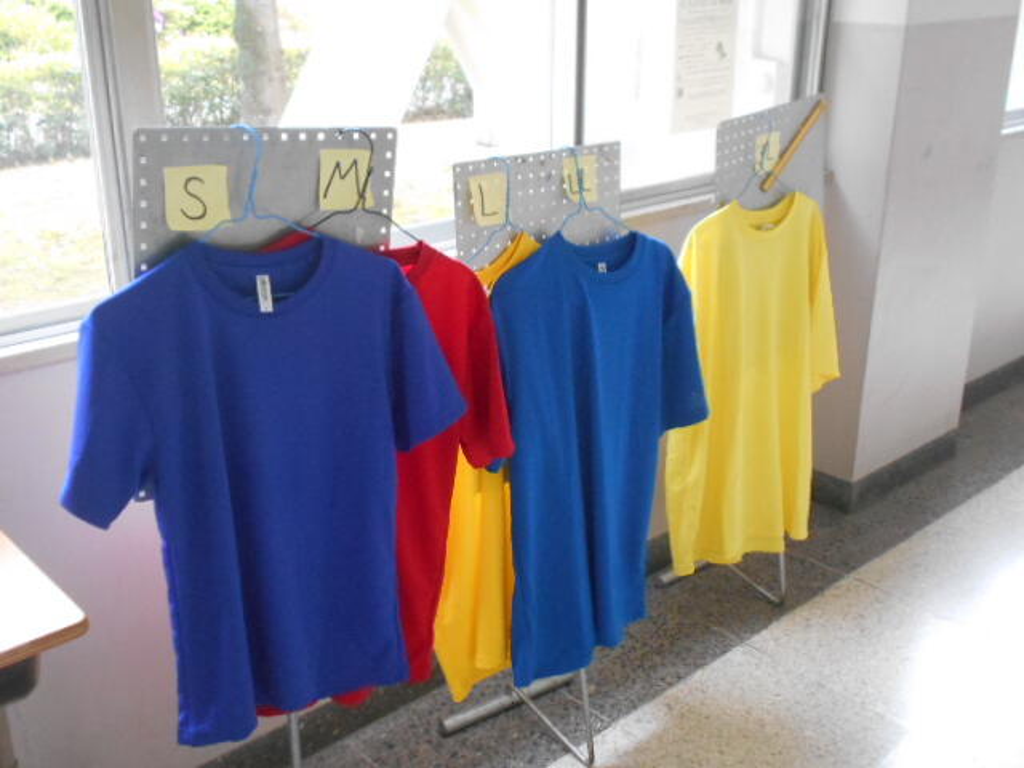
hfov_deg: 47.9
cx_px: 512
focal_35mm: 39
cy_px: 384
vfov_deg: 36.8
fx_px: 1154
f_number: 3.9
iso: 800
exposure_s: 1/125
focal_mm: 6.7
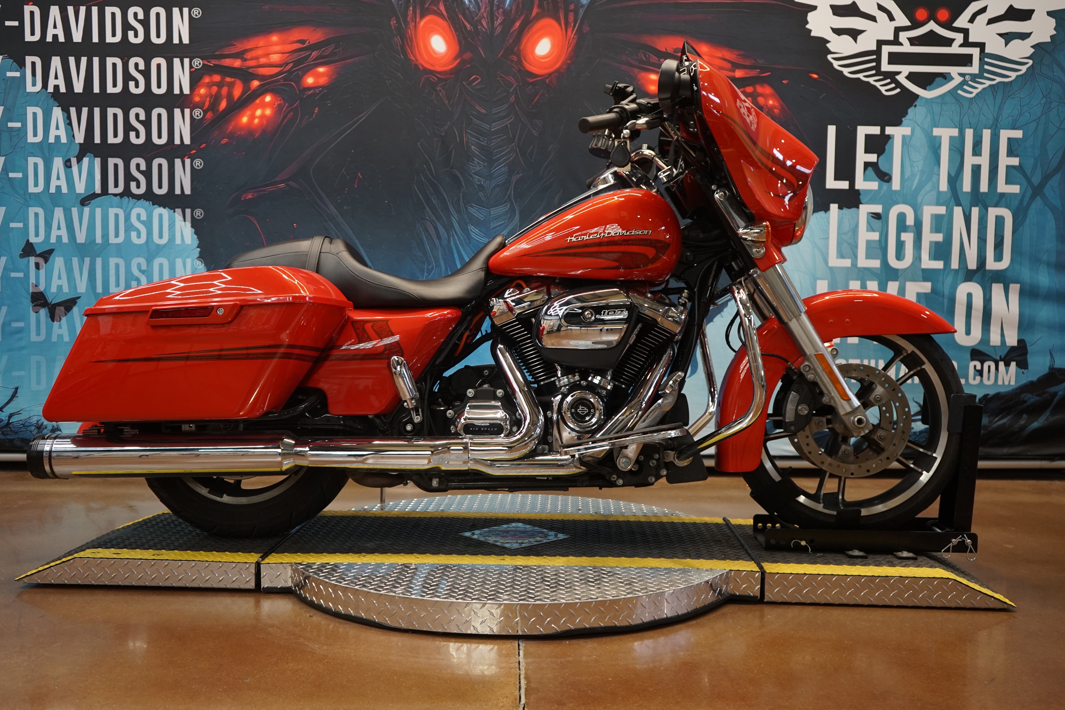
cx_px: 532
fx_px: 947
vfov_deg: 41.1
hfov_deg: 58.7
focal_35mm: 32
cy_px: 355
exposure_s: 1/160
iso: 1000
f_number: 4
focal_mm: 32
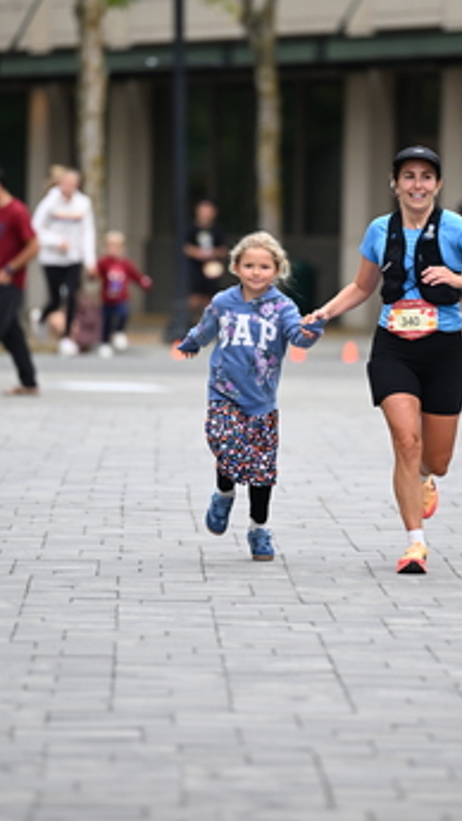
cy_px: 312
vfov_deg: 6.5
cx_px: 304
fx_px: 7276
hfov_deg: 3.6
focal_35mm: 334
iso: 640
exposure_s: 1/2000
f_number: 2.8
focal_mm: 200
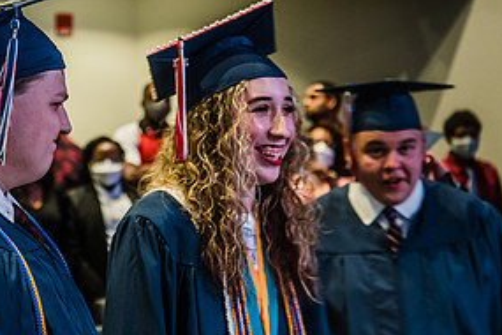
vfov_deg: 8.7
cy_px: 164
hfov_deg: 13.0
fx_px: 2189
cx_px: 117
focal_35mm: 157
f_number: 4.5
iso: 800
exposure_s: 1/40
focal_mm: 70
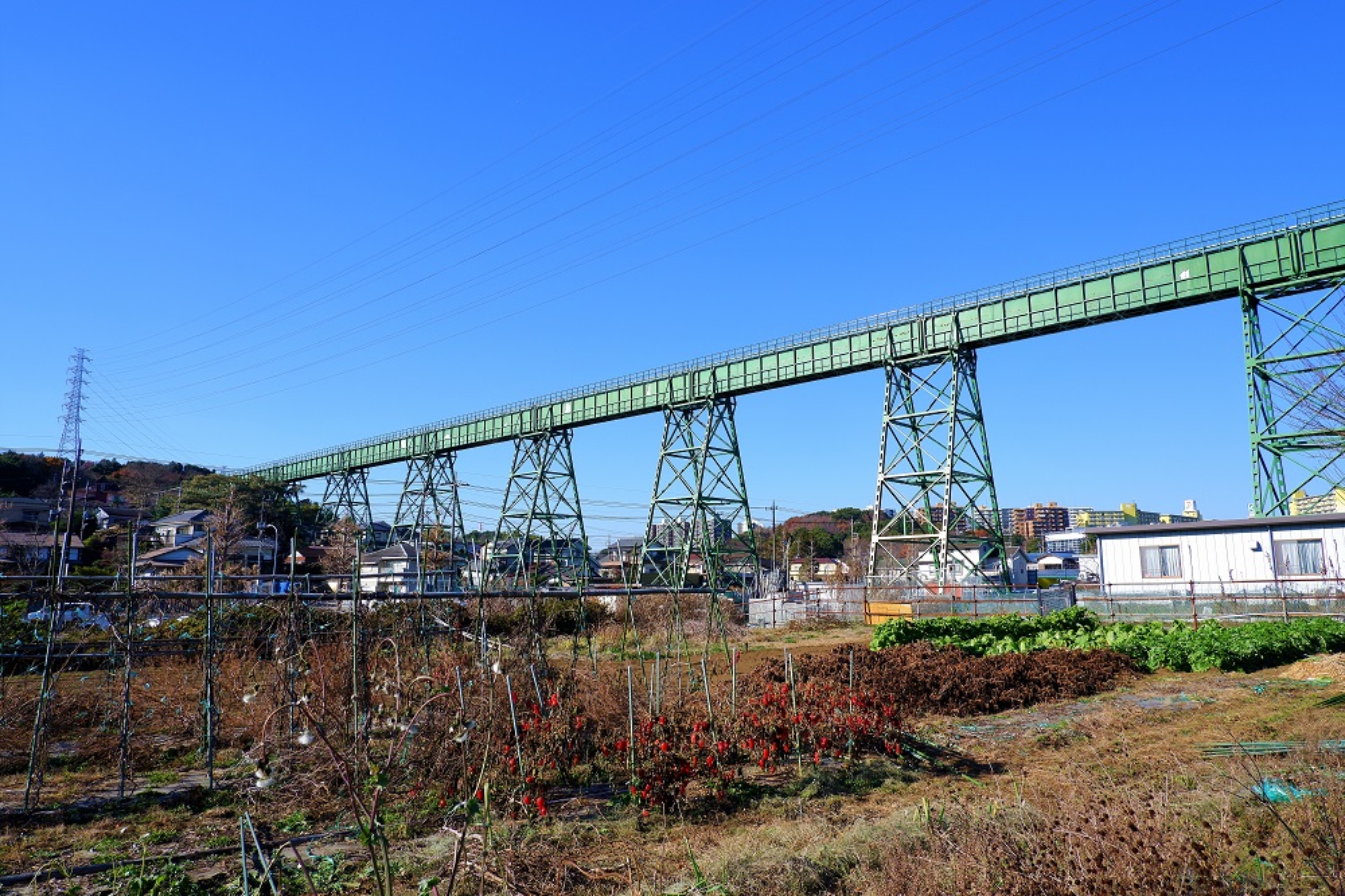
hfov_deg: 76.1
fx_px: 859
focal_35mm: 23
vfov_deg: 55.1
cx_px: 672
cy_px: 448
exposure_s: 1/400
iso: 200
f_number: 7.1
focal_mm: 15
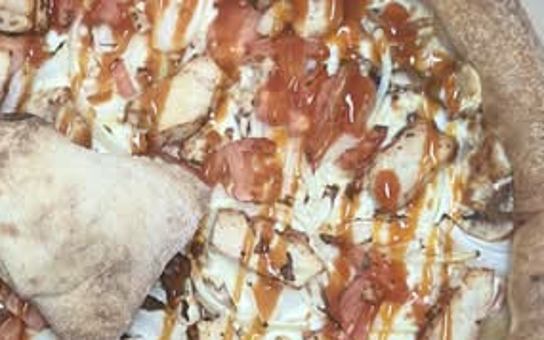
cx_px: 31
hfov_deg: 15.7
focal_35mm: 131
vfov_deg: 10.0
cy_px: 242
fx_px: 1942
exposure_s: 1/40
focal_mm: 6.86
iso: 250
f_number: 1.78
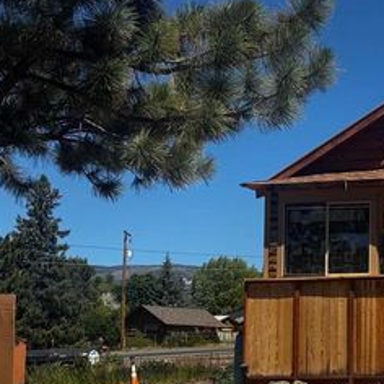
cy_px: 243
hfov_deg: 18.7
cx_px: 399
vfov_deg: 19.3
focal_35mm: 90
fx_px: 1130
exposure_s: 1/4608
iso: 64
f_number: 1.78
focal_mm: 6.76
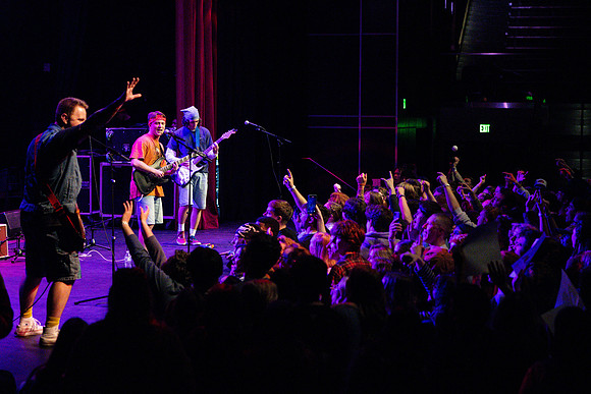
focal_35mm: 84
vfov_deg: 16.3
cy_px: 181
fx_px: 1374
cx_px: 288
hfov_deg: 24.3
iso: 6400
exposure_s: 1/500
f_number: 2.8
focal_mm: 70
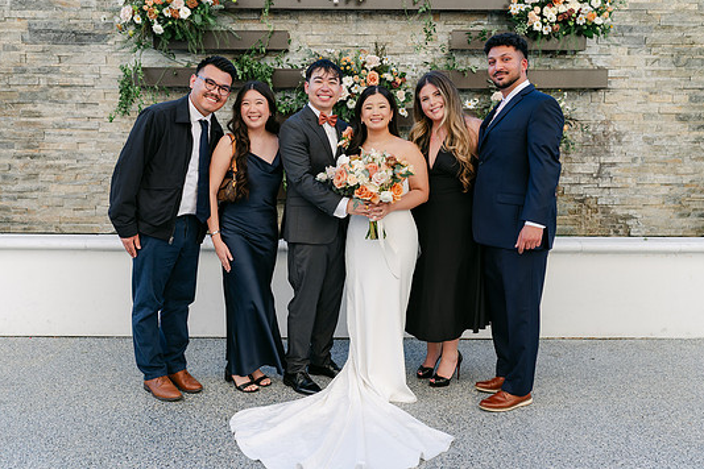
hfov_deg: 50.7
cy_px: 249
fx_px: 743
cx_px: 336
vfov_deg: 35.0
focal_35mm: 38
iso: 100
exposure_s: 1/640
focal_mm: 35
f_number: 4
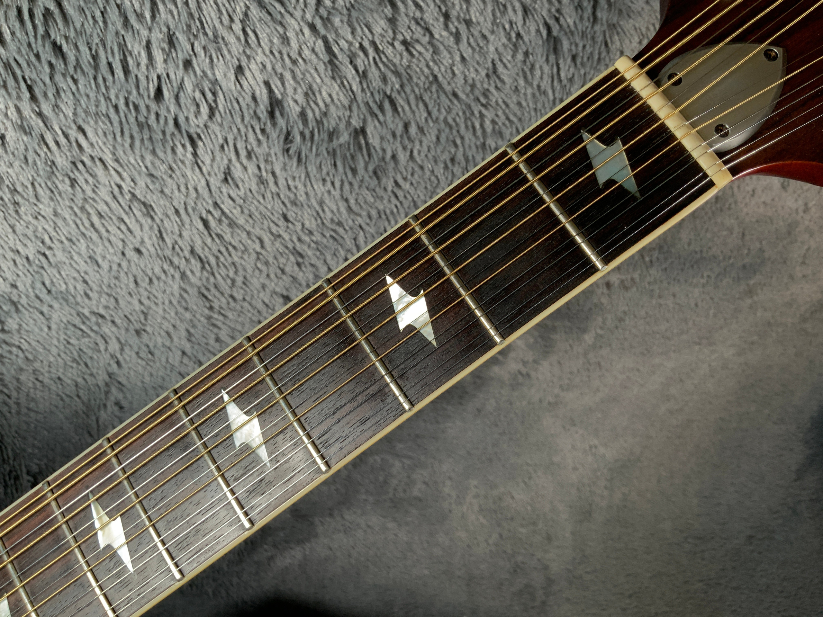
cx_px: 412
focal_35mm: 29
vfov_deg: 48.2
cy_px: 308
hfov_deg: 61.7
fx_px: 689
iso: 25
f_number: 1.8
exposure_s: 1/104
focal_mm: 3
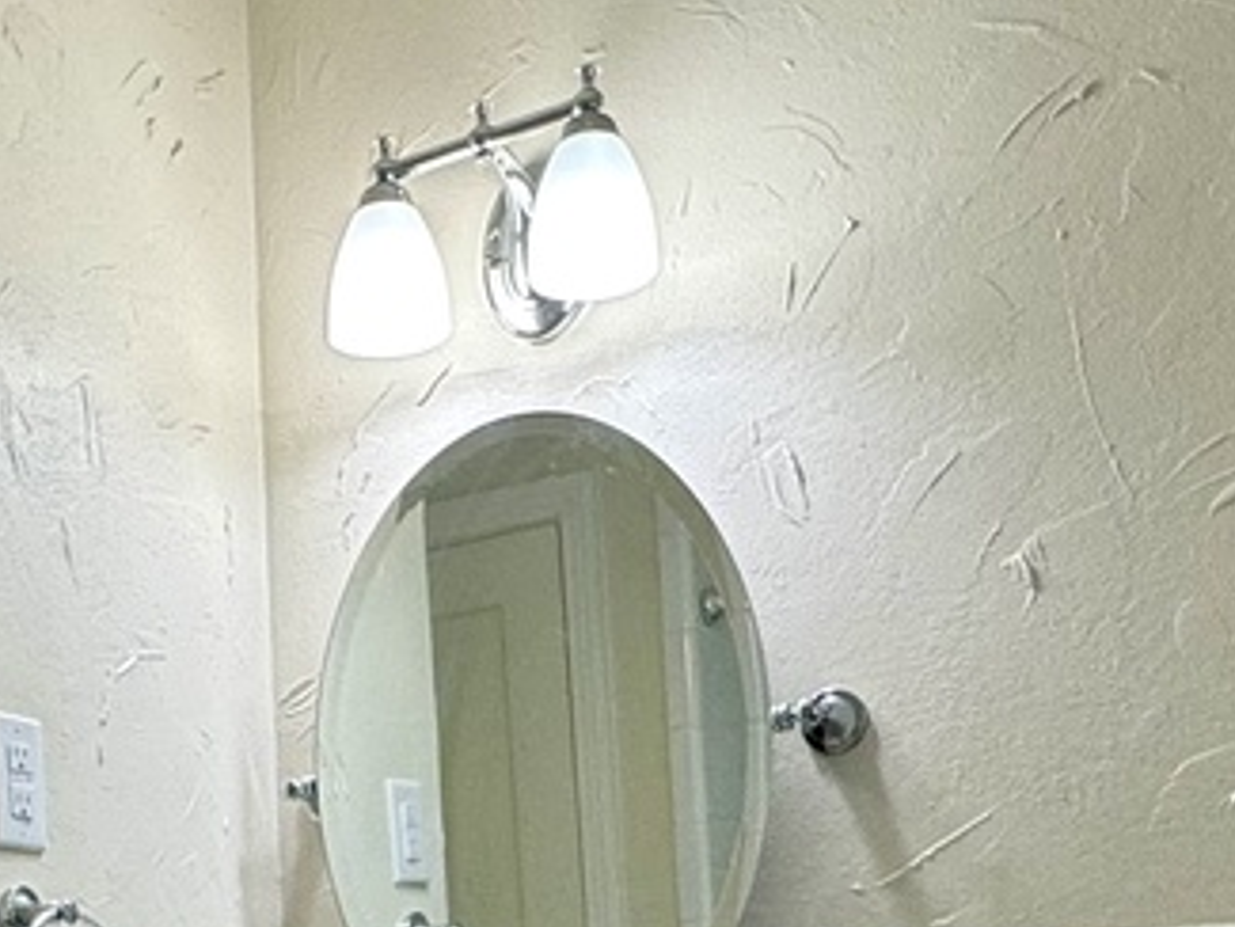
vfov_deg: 21.8
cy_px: 1136
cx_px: 148
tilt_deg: -0.3
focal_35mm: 62
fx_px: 2213
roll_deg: +2.3
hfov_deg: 30.0
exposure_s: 1/120
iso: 125
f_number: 2.2
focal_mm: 2.22
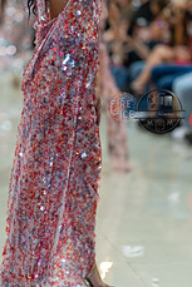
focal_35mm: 167
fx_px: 1334
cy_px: 112
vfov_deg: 12.3
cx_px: 53
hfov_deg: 8.2
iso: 200
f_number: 1.4
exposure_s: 1/160
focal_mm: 85
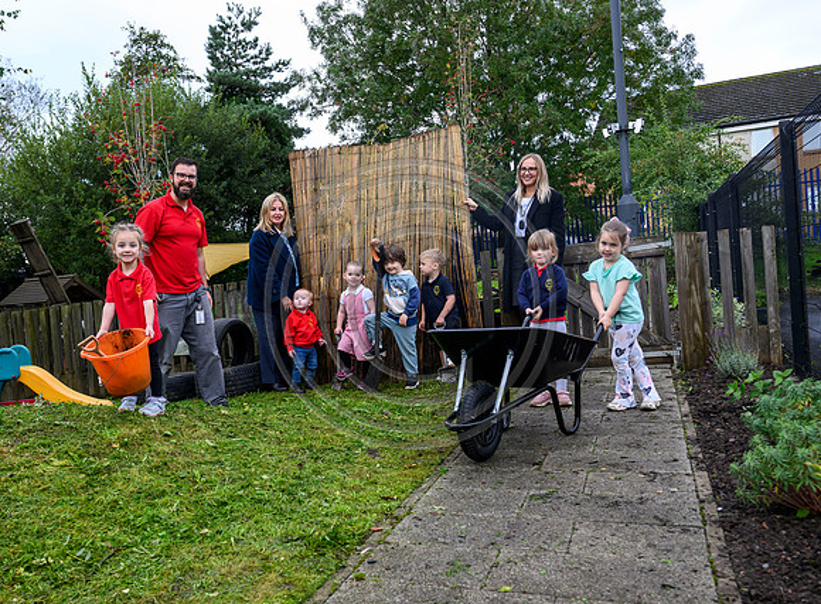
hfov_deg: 56.9
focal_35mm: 32
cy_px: 302
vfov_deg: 43.6
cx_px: 367
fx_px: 756
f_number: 4.5
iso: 1000
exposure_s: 1/320
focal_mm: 30
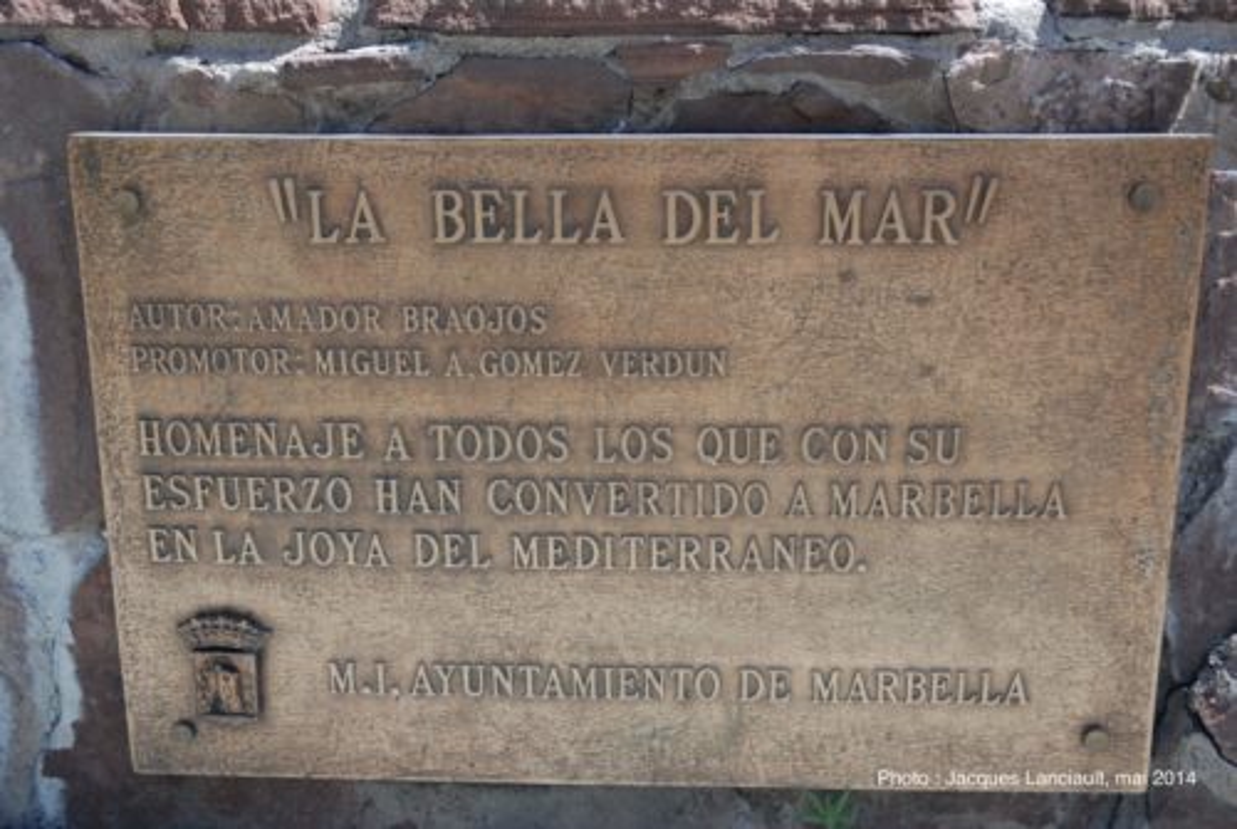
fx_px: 1497
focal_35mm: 44
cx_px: 618
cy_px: 414
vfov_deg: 30.9
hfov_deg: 44.9
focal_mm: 29
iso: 200
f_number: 4
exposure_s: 1/400
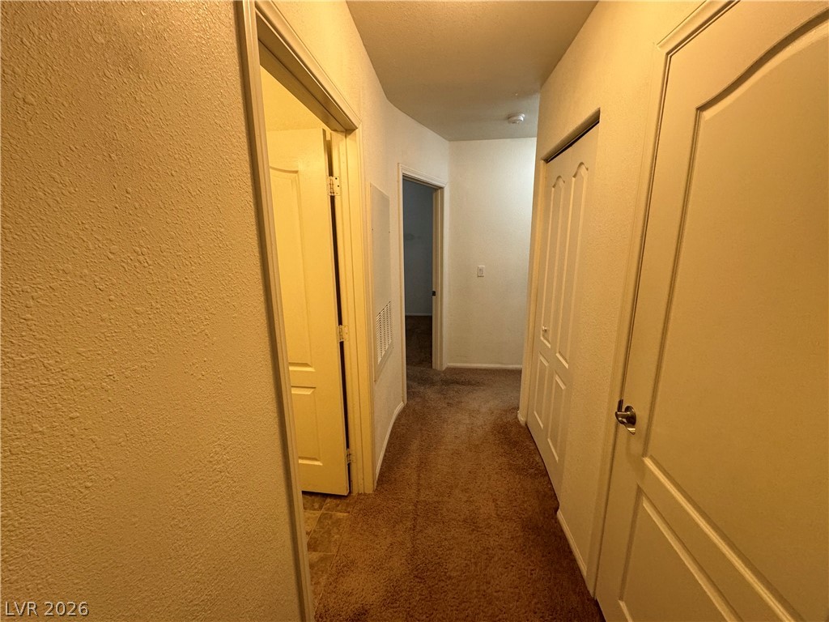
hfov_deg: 102.1
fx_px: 335
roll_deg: -1.1
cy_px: 311
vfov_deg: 85.7
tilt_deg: -10.9
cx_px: 414
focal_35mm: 14
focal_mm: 2.22
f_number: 2.2
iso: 250
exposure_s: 1/120
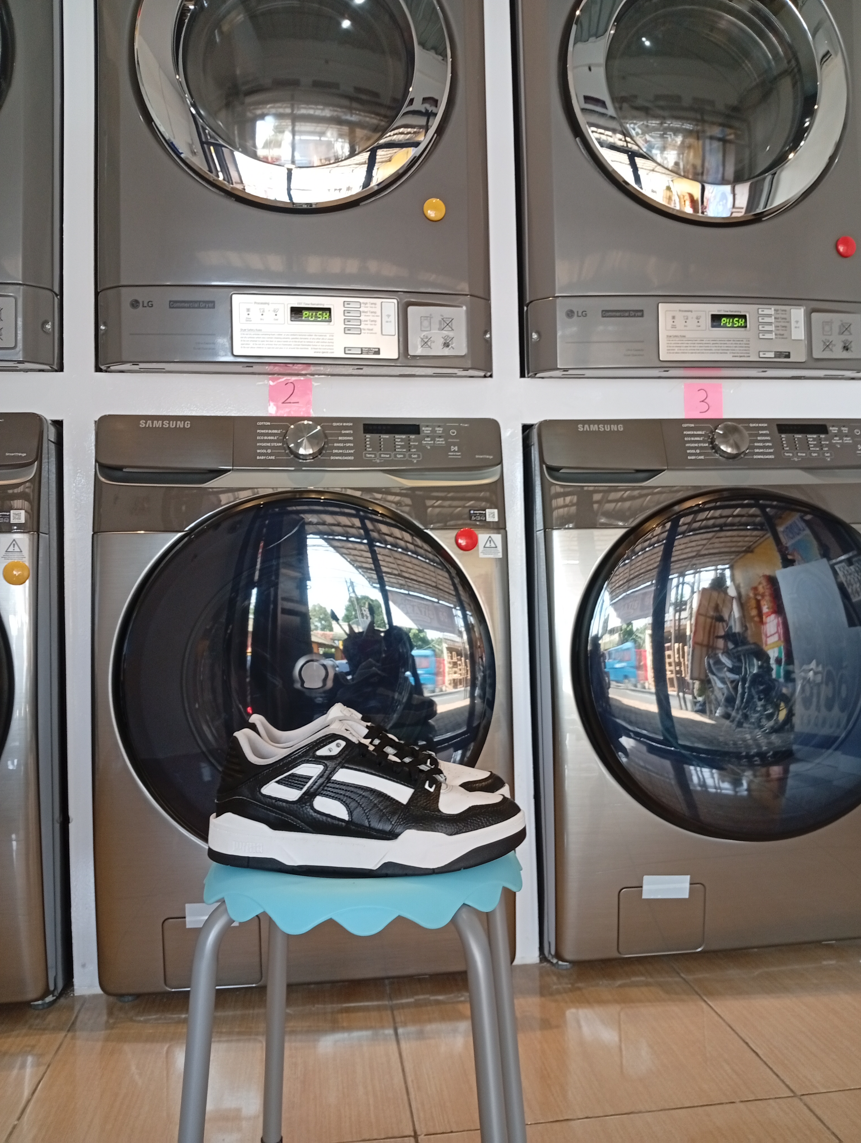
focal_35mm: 27
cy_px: 572
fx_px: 893
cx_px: 430
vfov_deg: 65.2
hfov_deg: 51.5
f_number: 1.8
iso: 268
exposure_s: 1/33.3
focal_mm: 3.98
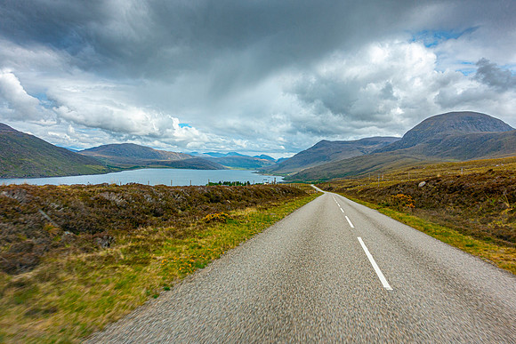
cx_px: 258
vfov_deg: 53.2
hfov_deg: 73.7
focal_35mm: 24
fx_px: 344
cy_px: 172
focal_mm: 8.8
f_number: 7.1
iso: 125
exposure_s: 1/250
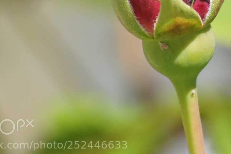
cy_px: -10
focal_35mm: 1062
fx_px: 6814
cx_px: 222
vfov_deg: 1.3
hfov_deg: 1.9
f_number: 10
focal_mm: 300
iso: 200
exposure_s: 1/320
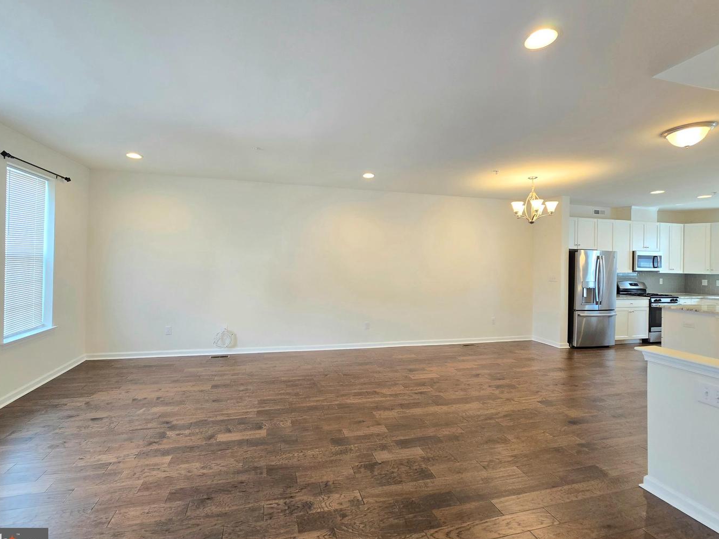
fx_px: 291
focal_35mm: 14
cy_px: 269
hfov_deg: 102.0
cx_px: 341
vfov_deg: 85.7
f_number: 2.2
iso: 125
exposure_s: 1/60.2
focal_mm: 2.2
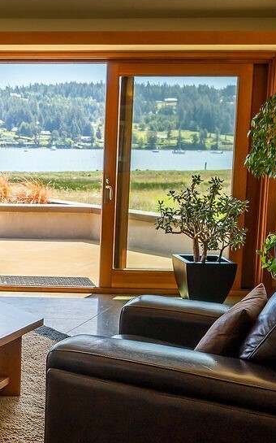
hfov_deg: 24.2
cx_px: -79
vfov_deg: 42.6
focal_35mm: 47
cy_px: 253
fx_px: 566
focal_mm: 24.5
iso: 100
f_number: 5.6
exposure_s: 1/250
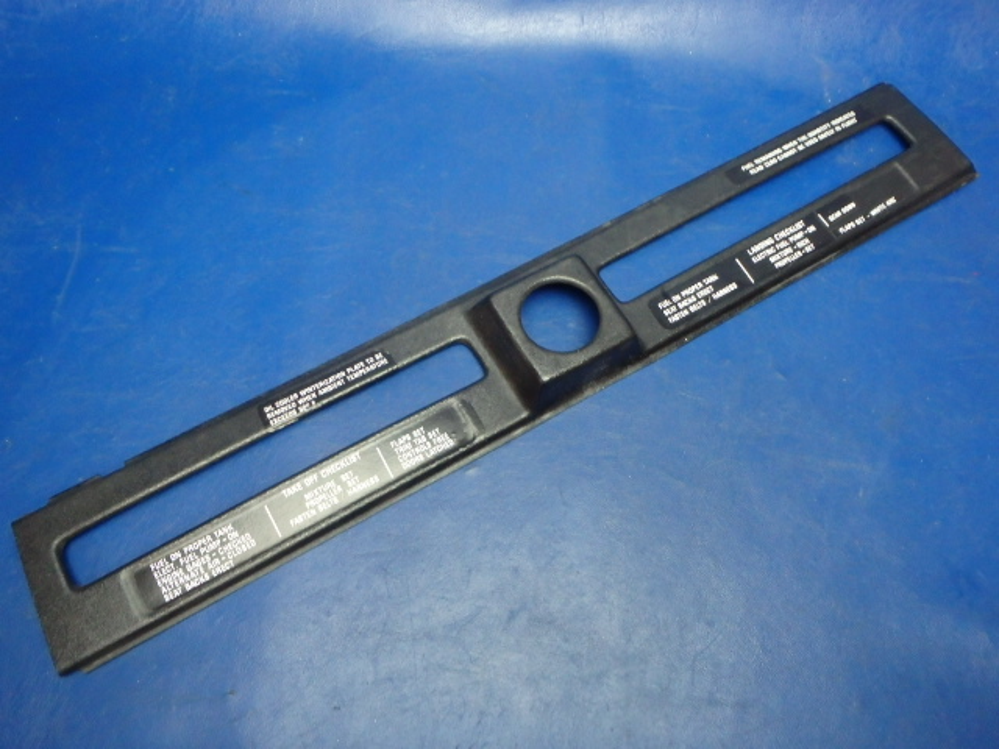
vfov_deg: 49.7
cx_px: 500
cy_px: 374
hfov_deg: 63.4
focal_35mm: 28
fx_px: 808
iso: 640
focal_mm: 5
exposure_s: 1/30
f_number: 3.9
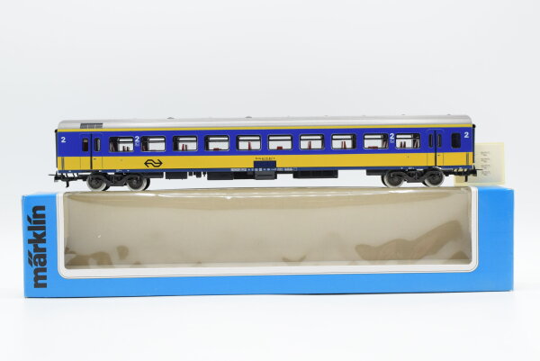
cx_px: 270
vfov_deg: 25.8
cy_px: 180
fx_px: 788
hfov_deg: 37.8
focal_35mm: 52
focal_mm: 35
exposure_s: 1/125
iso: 320
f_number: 8
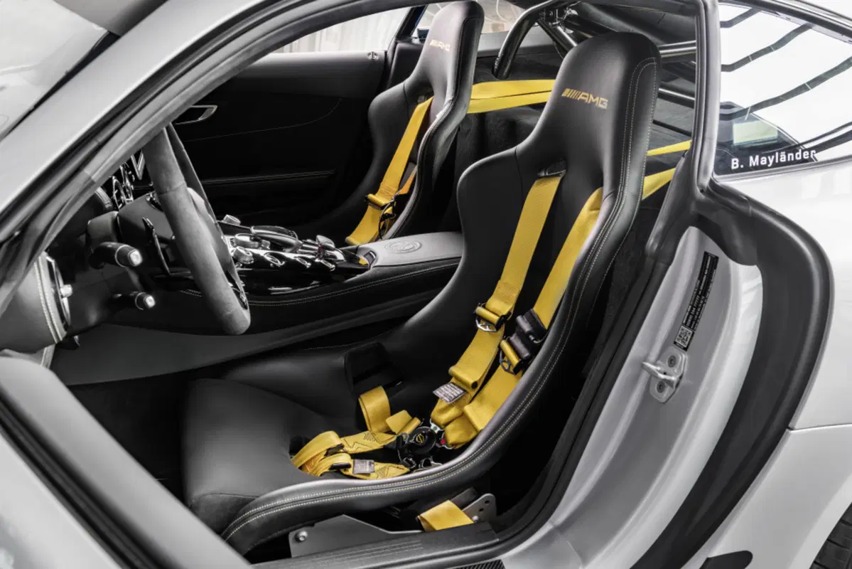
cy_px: 284
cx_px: 426
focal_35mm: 36
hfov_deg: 53.1
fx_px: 852
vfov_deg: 36.9
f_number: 11
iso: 100
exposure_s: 2
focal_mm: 36
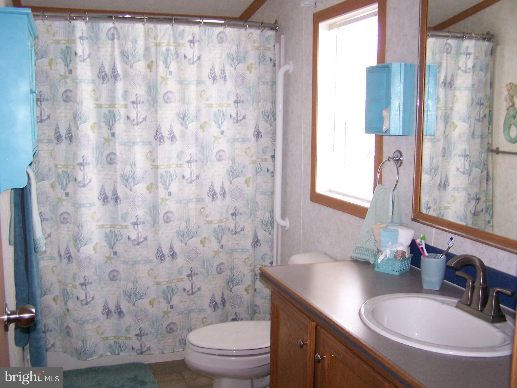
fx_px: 568
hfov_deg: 49.0
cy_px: 194
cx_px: 258
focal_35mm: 38
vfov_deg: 37.7
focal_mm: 6.3
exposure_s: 1/60
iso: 140
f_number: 2.8
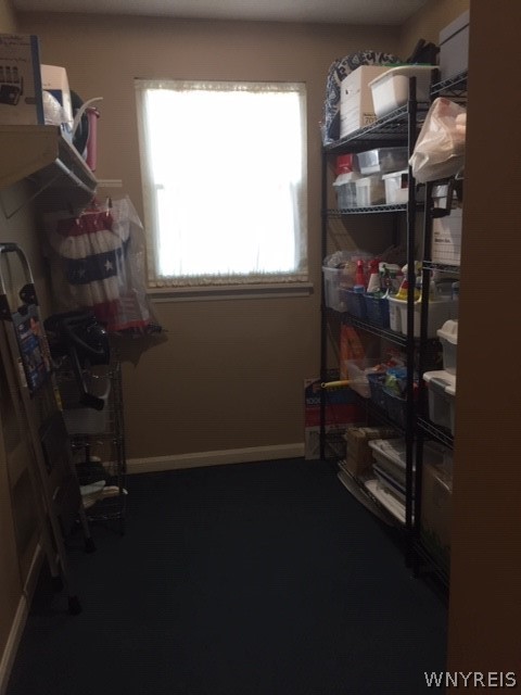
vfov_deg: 61.7
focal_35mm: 29
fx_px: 582
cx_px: 260
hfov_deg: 48.2
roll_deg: +1.9
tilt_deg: -12.2
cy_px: 348
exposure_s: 1/30
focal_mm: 4.15
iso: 100
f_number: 2.2
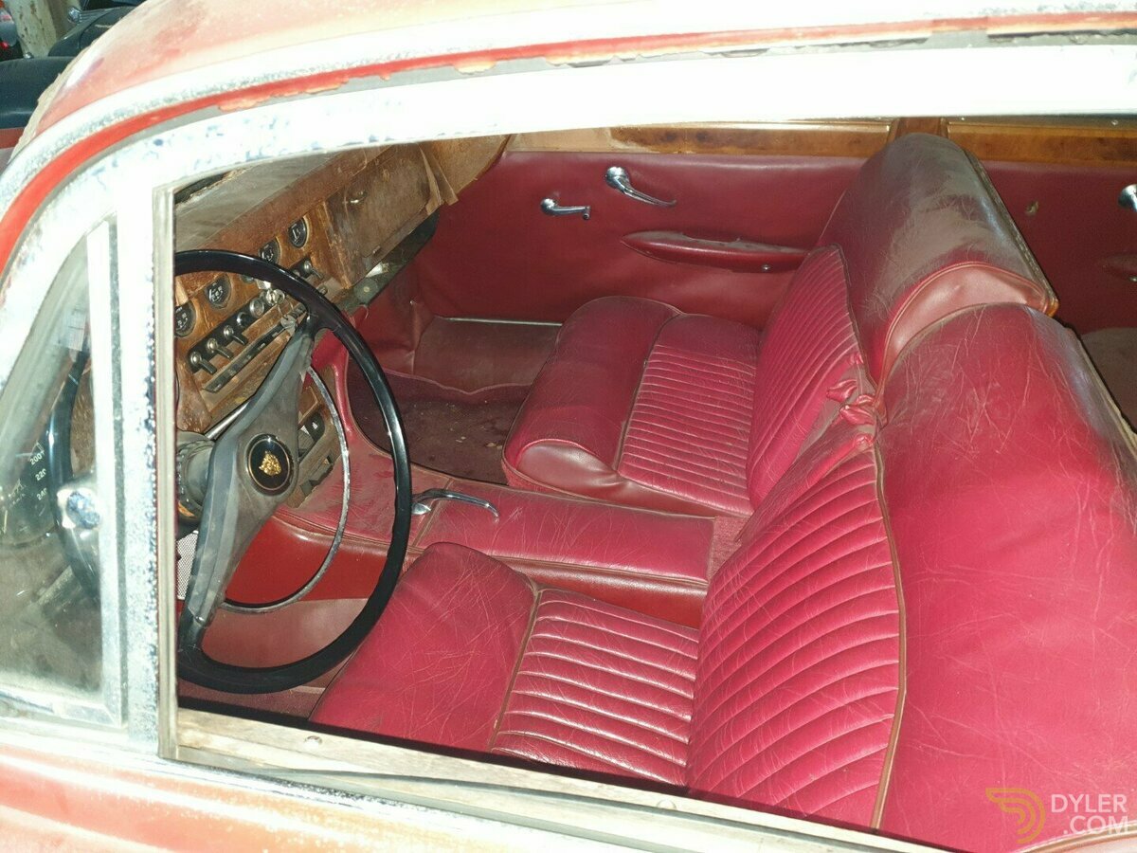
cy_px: 426
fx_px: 854
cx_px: 568
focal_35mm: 26
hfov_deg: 67.3
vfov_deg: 53.1
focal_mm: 4.3
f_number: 1.5
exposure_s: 1/10
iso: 125
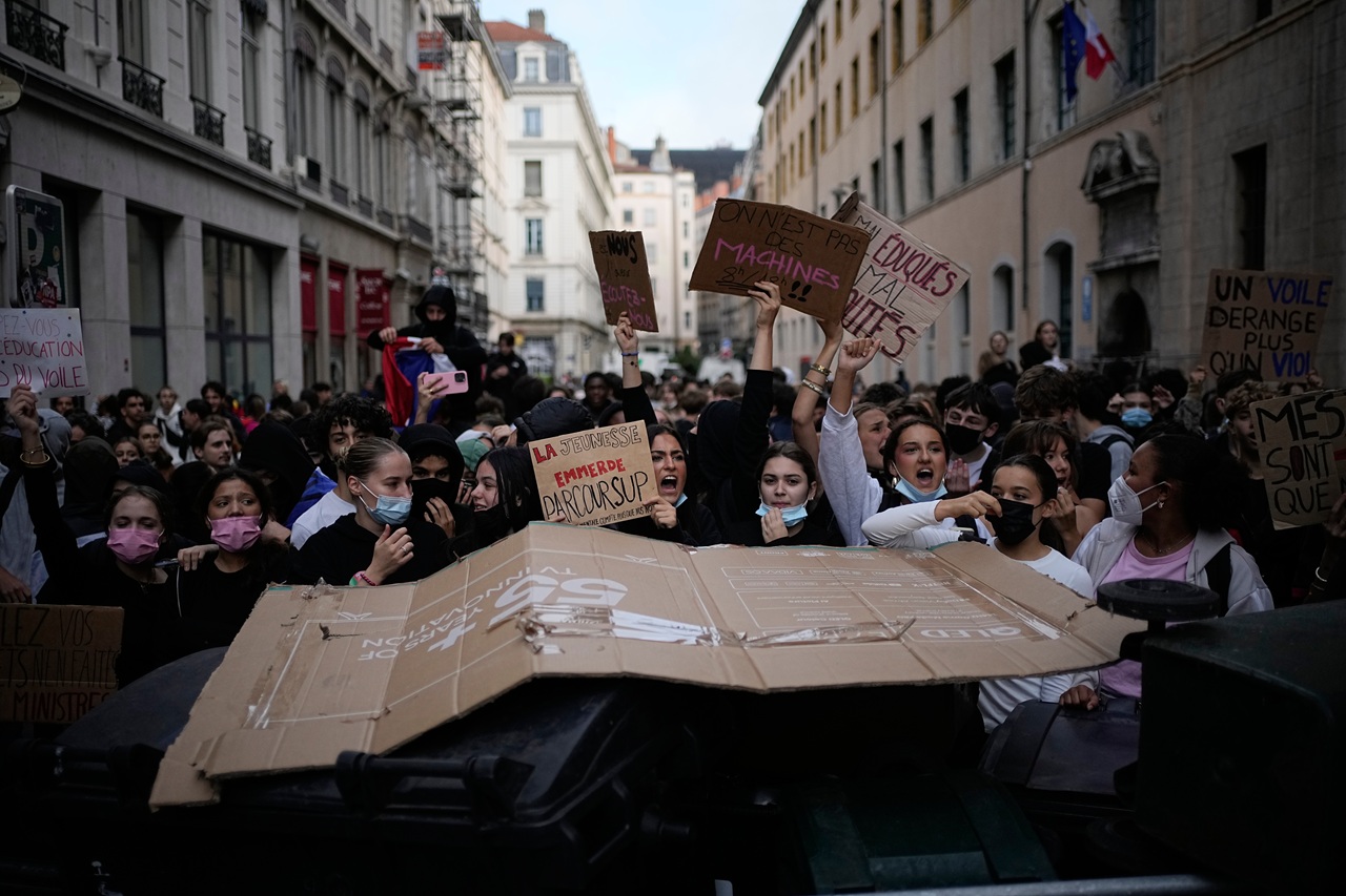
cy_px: 448
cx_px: 673
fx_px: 1308
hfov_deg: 54.4
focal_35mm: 35
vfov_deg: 37.8
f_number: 1.8
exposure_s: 1/8000
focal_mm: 35
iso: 800
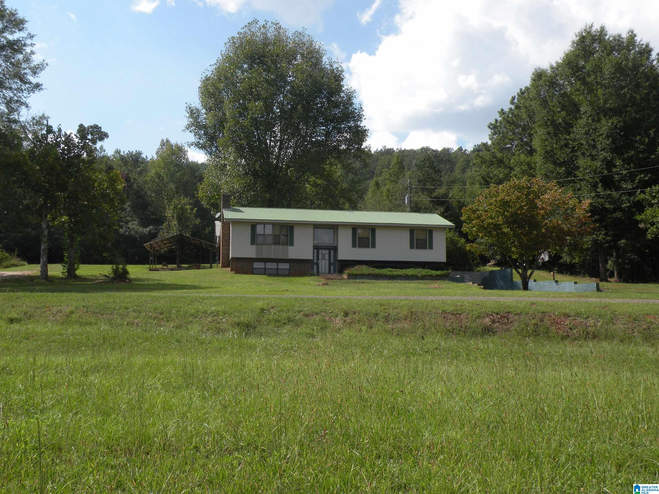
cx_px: 330
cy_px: 247
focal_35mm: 42
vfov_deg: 34.3
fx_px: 800
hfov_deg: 44.8
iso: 64
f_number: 6.3
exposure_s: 1/263
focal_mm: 7.4
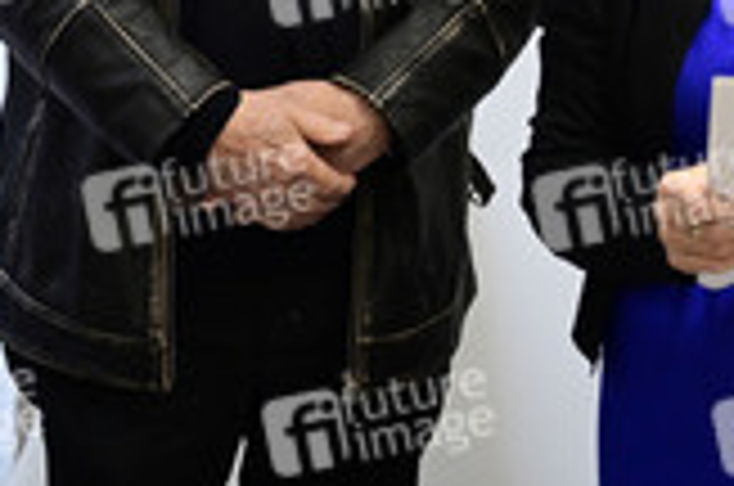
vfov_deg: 11.2
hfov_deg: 16.9
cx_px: 709
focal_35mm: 119
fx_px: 2422
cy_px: -140
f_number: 2.8
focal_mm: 43
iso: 2800
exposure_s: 1/500
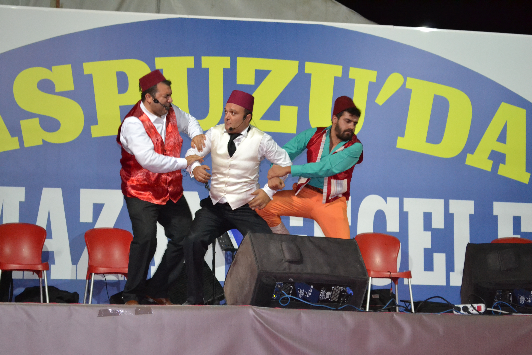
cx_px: 266
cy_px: 178
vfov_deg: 16.6
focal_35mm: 82
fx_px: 1219
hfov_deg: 24.6
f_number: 5.6
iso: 3200
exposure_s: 1/60
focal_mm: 55
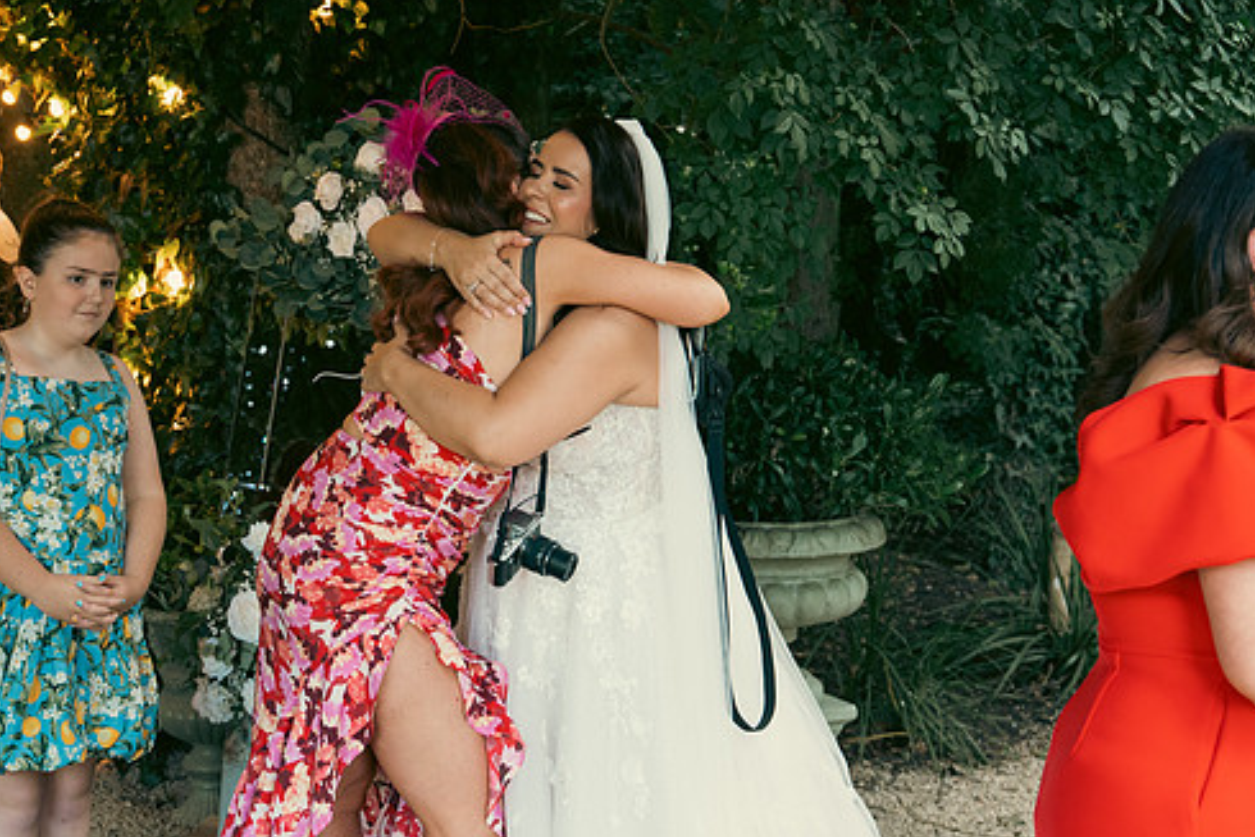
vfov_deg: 23.4
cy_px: 416
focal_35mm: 58
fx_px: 2022
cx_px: 558
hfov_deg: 34.4
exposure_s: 1/200
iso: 640
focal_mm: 33
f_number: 3.5
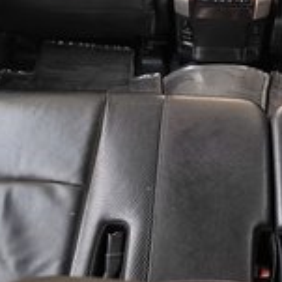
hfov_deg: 31.0
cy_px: 71
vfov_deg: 31.1
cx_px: 215
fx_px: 498
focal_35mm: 54
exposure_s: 1/50
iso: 100
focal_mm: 6.19
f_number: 1.65
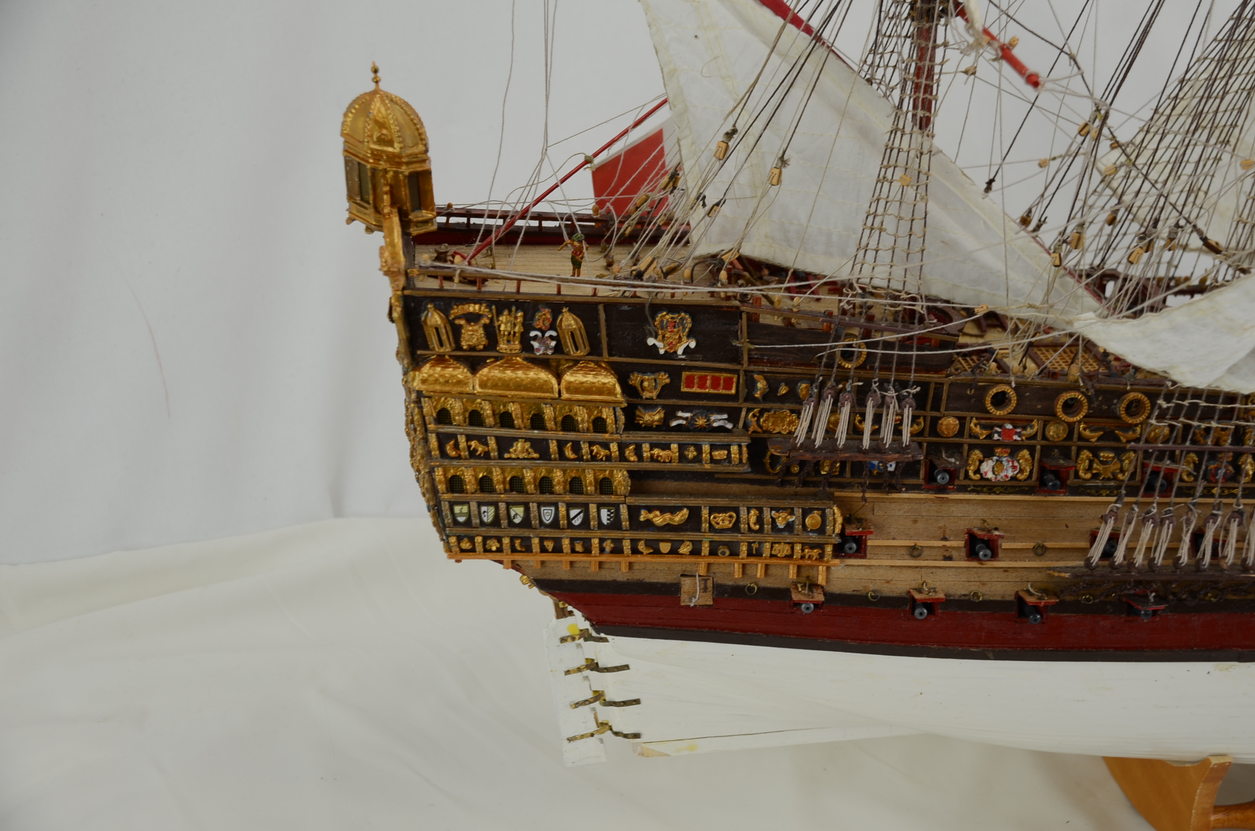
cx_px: 628
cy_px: 416
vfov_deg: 28.8
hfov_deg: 42.4
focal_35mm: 46
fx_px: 1618
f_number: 4
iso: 100
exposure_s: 1/30
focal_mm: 31
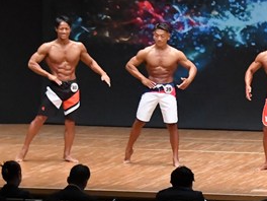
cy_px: 112
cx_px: 360
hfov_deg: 7.5
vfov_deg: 5.7
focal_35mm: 262
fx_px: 2021
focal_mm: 62
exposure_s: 1/400
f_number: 5.6
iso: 8000
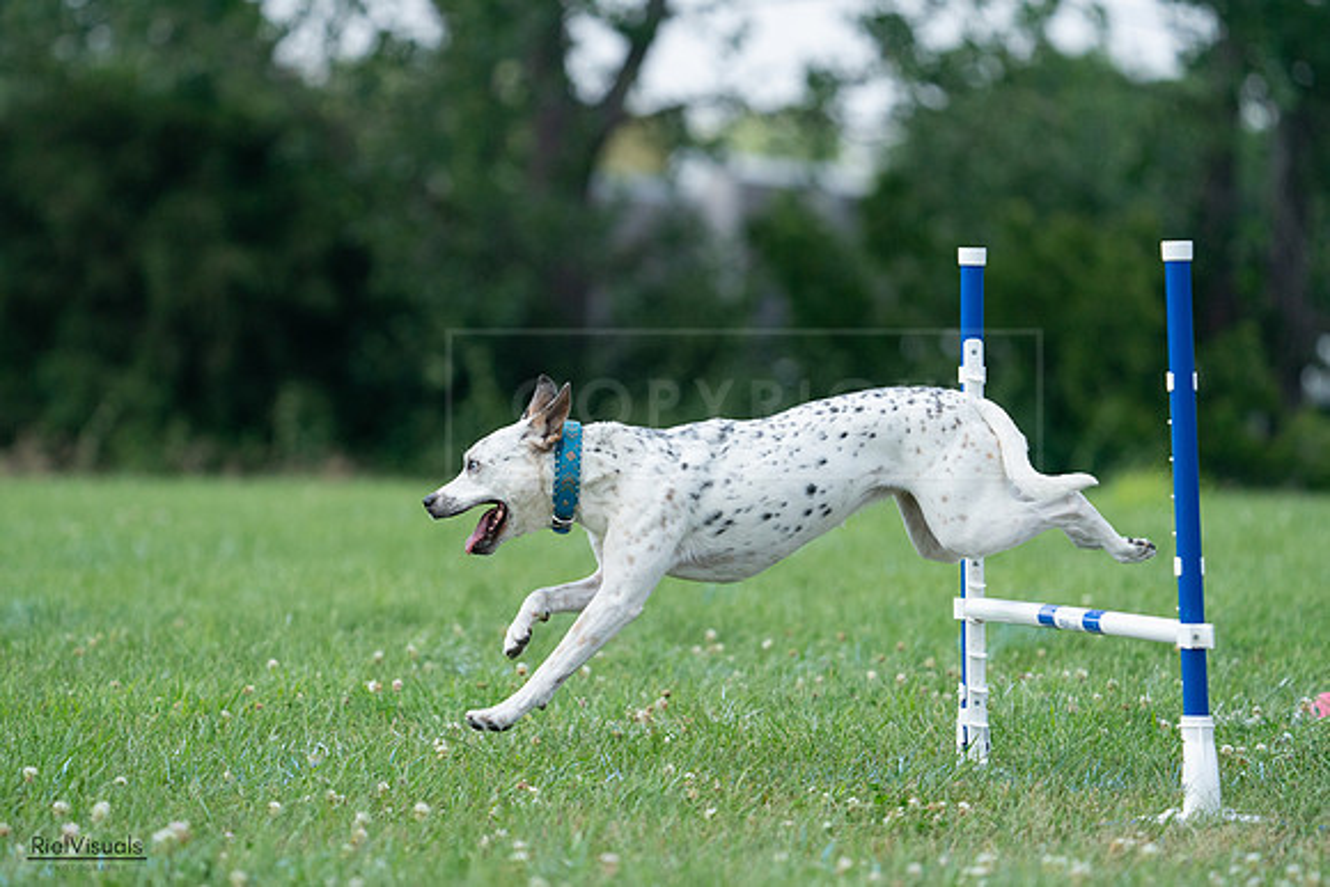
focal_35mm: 326
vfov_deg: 4.2
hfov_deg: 6.3
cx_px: 665
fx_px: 12046
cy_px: 444
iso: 1600
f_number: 6.3
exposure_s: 1/4000
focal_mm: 326
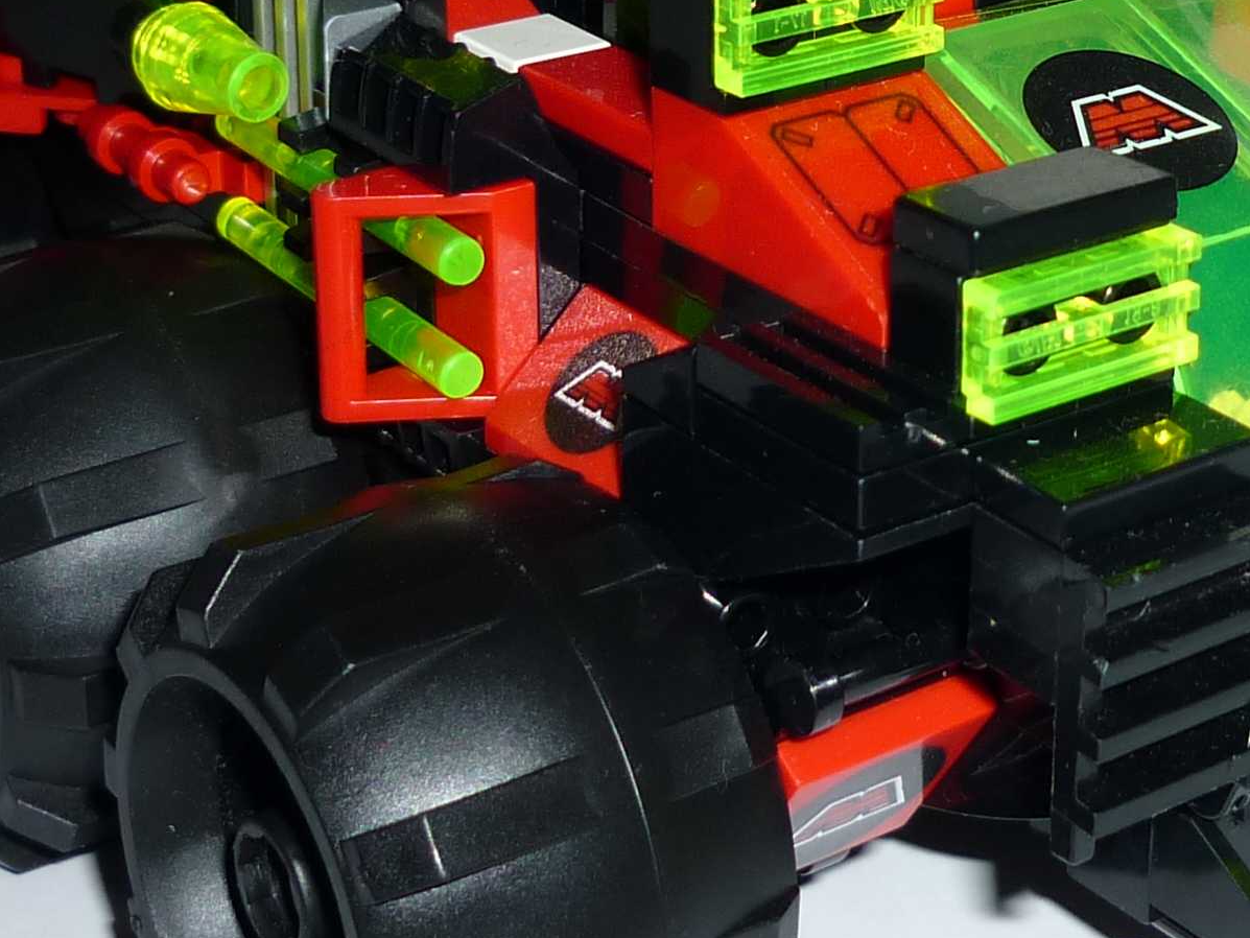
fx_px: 3250
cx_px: 834
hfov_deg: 21.7
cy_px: 132
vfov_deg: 16.2
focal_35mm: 90
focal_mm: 5.5
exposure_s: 1/30
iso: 100
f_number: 2.8
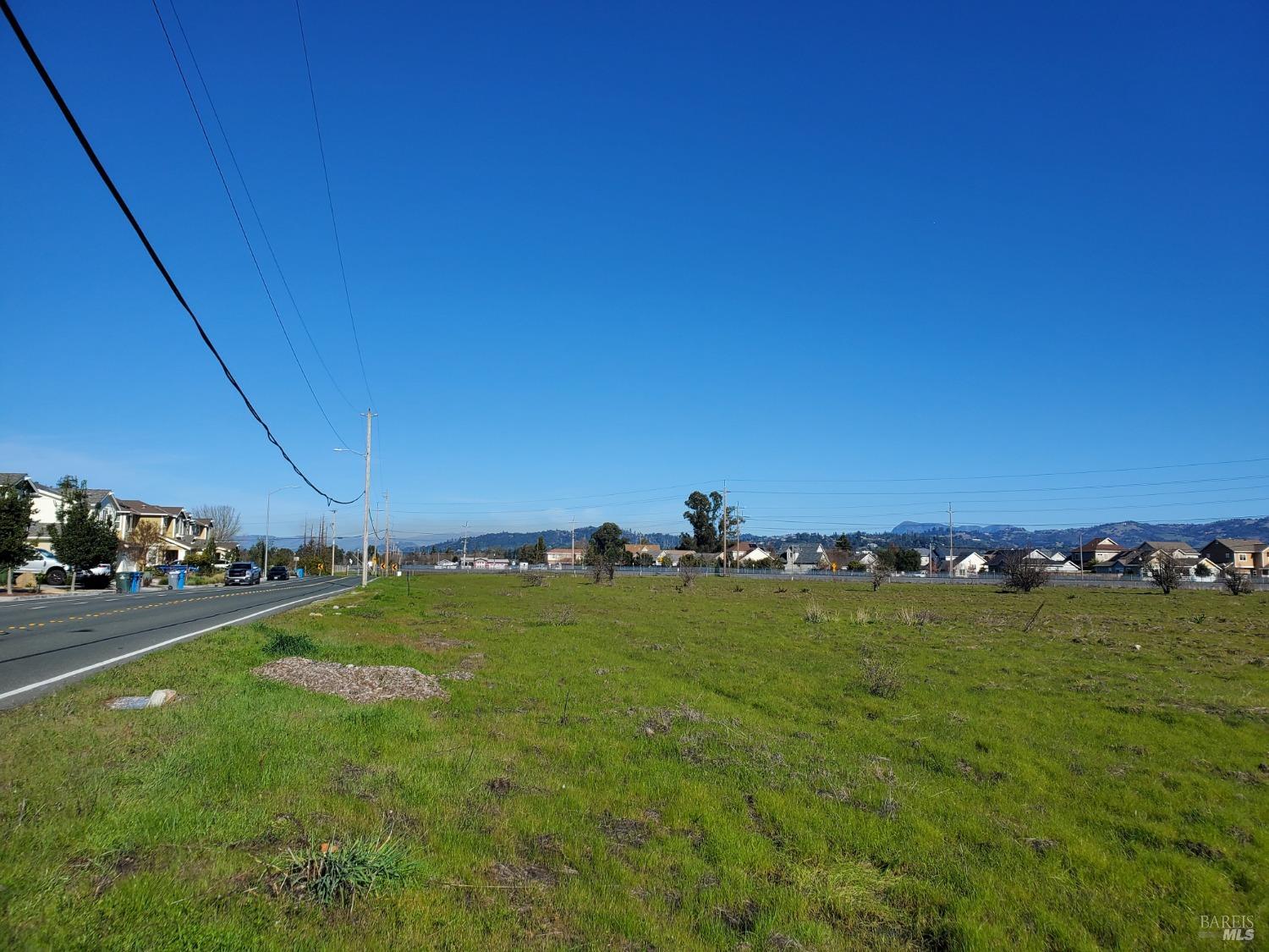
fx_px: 953
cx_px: 634
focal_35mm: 26
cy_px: 476
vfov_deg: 53.1
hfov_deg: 67.3
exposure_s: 1/2490
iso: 50
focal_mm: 4.3
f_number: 2.4
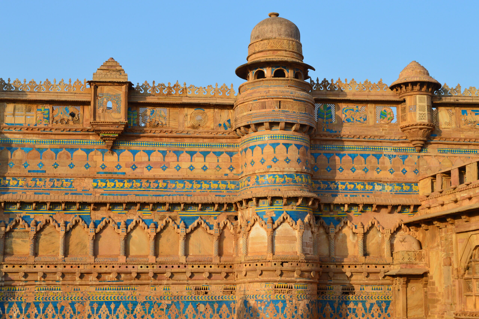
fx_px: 798
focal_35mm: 60
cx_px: 240
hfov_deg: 33.4
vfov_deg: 22.6
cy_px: 160
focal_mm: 40
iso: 400
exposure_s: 1/400
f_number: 11
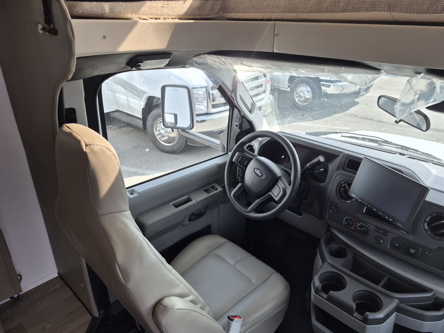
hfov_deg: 69.3
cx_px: 236
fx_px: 321
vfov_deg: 54.9
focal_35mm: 25
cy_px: 174
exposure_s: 1/714
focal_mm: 5.4
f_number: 1.8
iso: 80
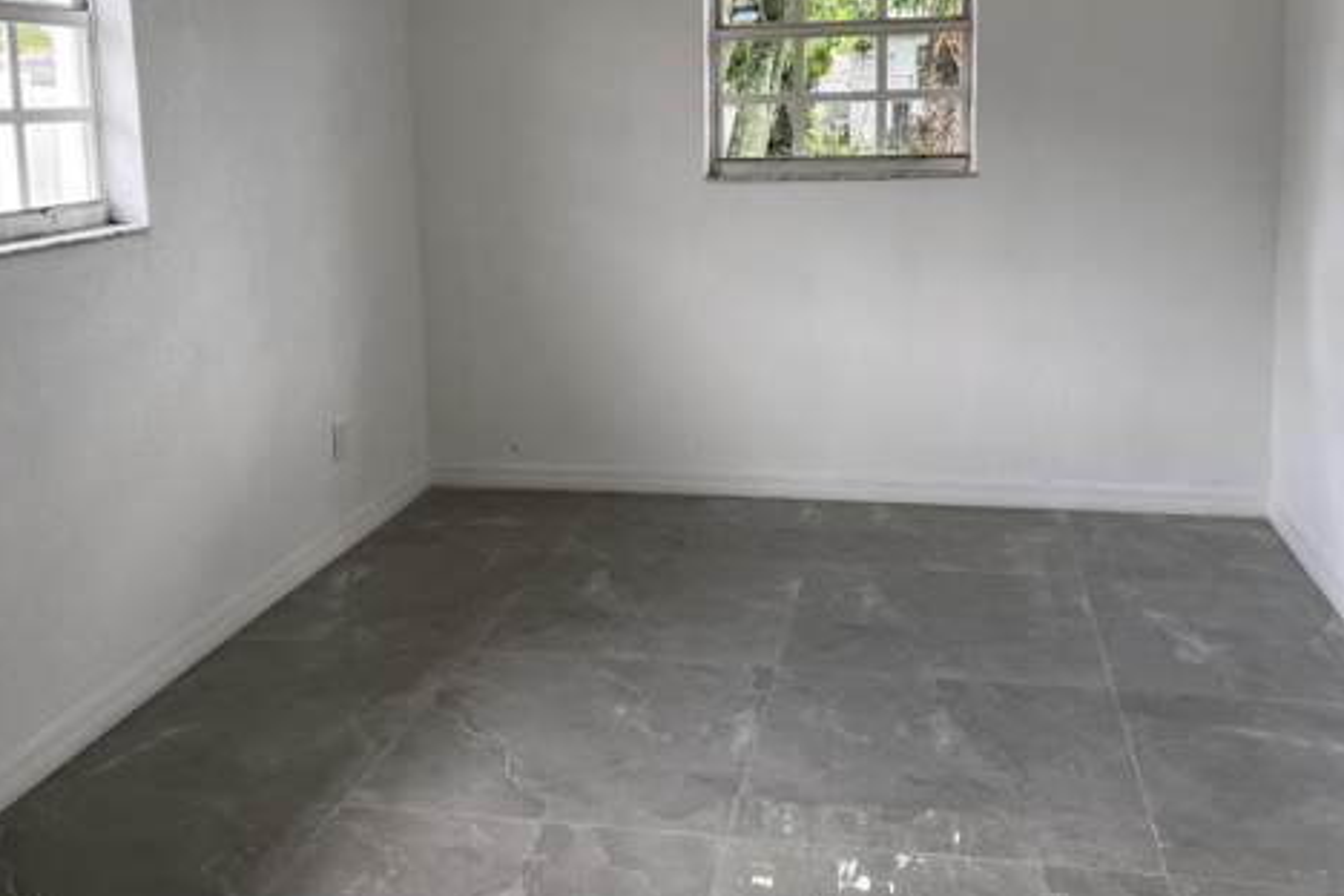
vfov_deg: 35.6
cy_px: 296
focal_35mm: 37
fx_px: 1381
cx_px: 661
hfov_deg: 51.9
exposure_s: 1/121
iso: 80
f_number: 1.5
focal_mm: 5.7
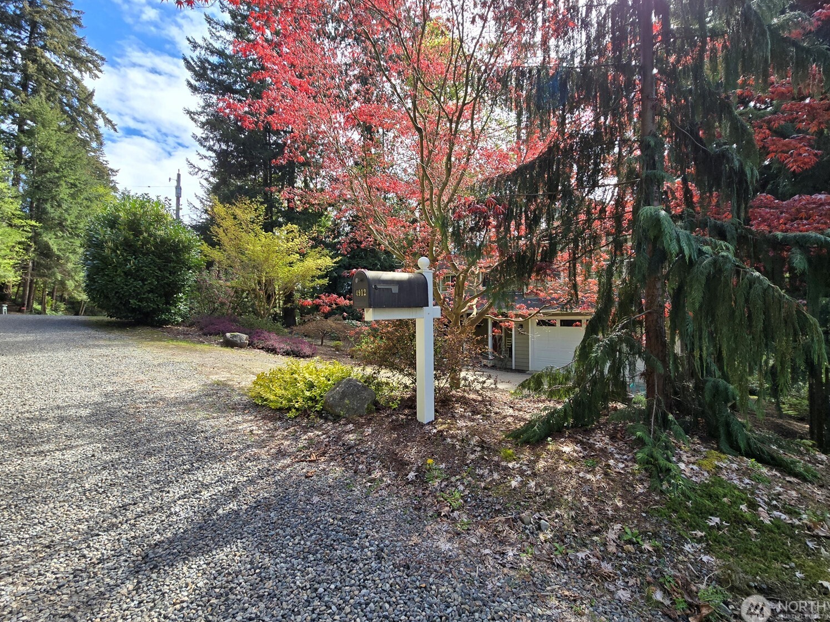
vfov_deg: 85.6
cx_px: 437
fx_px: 336
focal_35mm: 14
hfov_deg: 102.0
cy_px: 297
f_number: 2.2
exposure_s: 1/588
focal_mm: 2.2
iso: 50
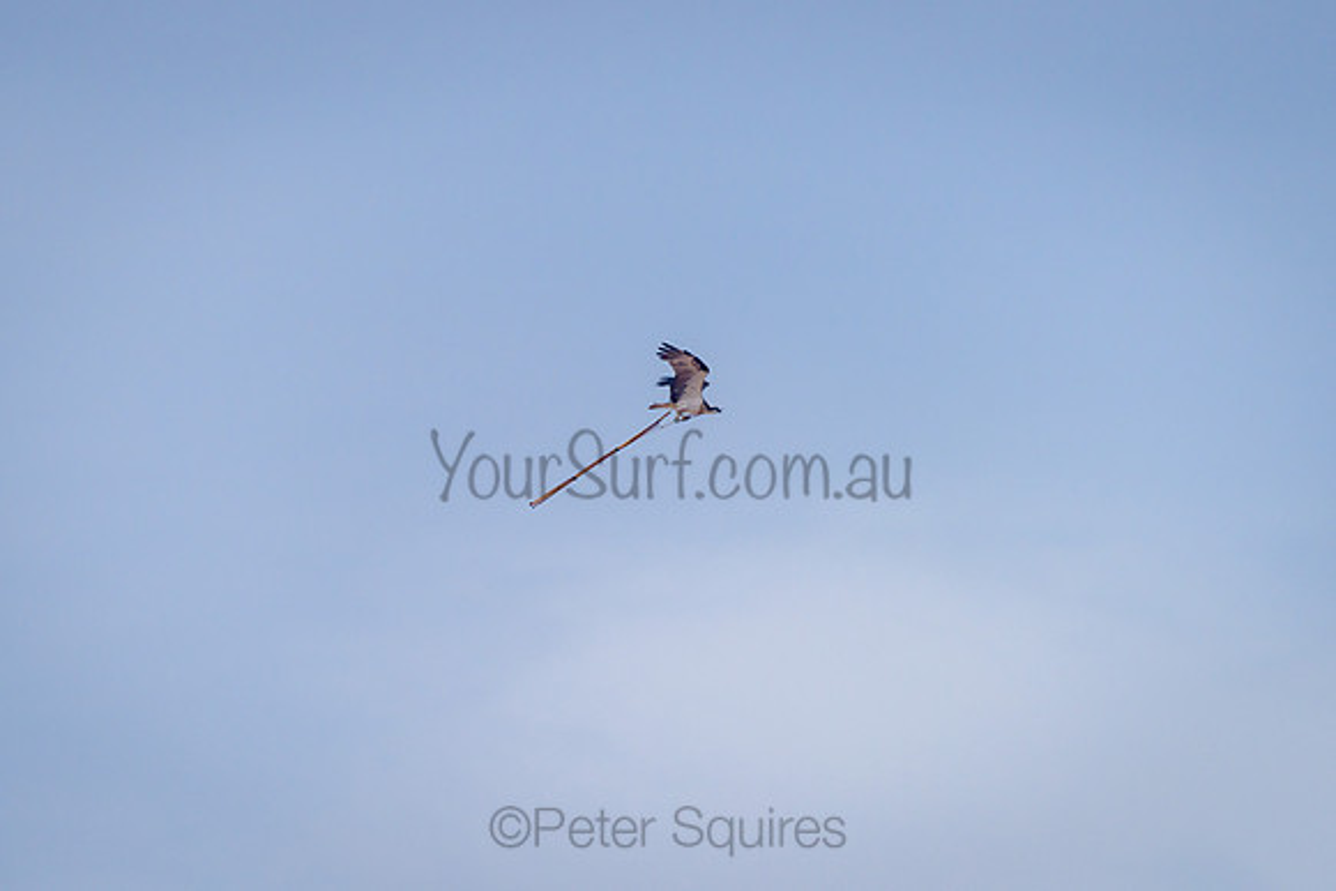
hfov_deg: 3.4
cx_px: 648
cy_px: 437
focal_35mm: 613
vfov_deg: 2.2
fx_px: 22759
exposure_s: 1/1250
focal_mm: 500
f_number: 5.6
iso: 450
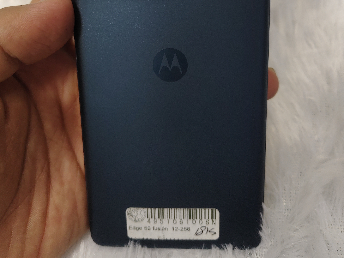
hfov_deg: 58.4
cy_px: 44
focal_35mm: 31
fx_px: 308
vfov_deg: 42.9
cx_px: 171
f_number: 1.88
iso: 107
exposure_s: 1/100
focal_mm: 5.56
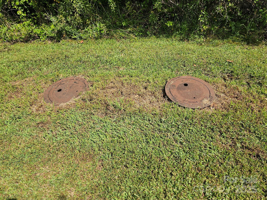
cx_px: 134
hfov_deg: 73.9
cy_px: 100
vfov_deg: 58.9
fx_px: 177
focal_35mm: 23
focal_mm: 6.3
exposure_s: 1/914
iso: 10
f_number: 1.7
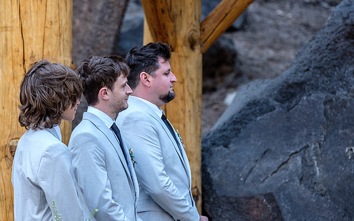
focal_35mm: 262
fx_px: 2526
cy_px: 92
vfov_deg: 5.0
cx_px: 138
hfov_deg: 8.0
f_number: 3.6
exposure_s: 1/140
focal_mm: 140
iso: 1000
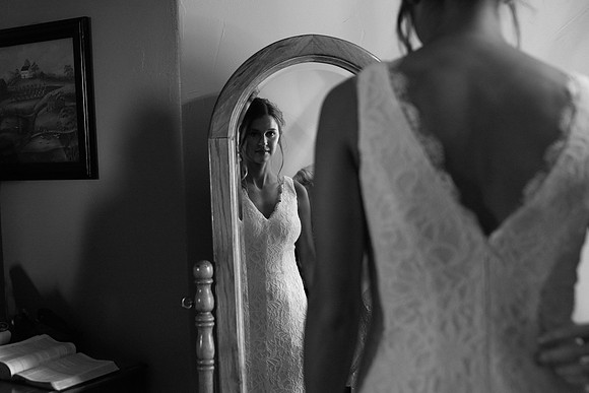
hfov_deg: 36.2
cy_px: 196
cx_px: 294
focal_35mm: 55
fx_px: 900
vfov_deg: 24.6
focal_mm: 55
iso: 250
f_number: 4.5
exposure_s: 1/160
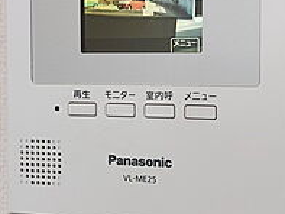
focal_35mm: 78
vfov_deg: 18.9
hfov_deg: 25.0
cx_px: 152
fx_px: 643
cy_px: 71
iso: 32
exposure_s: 1/40
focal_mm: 5.23
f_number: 1.8
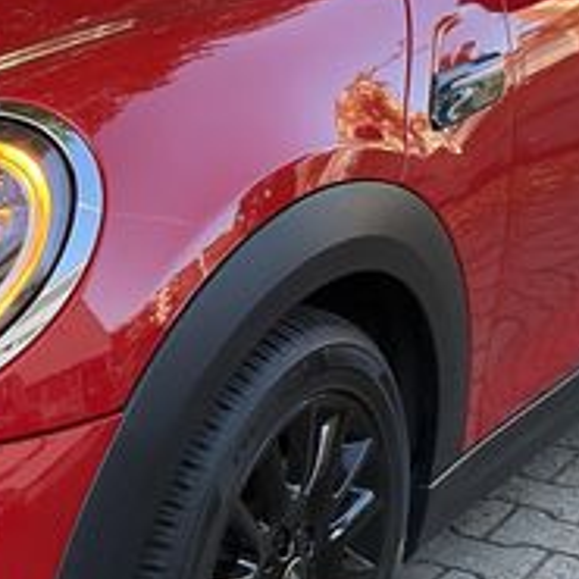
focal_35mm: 111
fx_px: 2101
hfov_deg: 15.4
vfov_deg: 15.7
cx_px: 3
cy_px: 300
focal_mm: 3
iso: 32
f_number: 1.8
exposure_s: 1/135
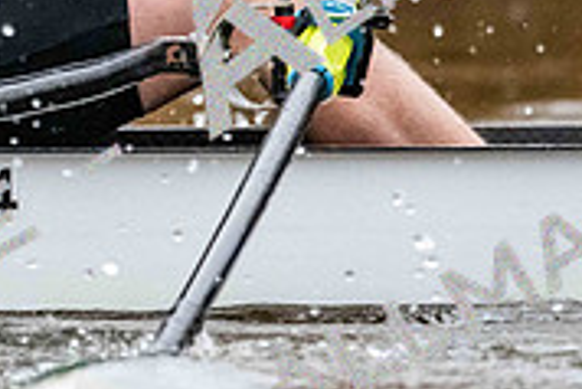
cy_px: -172
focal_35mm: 1300
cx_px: -88
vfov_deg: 1.1
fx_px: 21033
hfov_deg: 1.6
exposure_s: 1/1600
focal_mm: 400
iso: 7200
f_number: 4.5
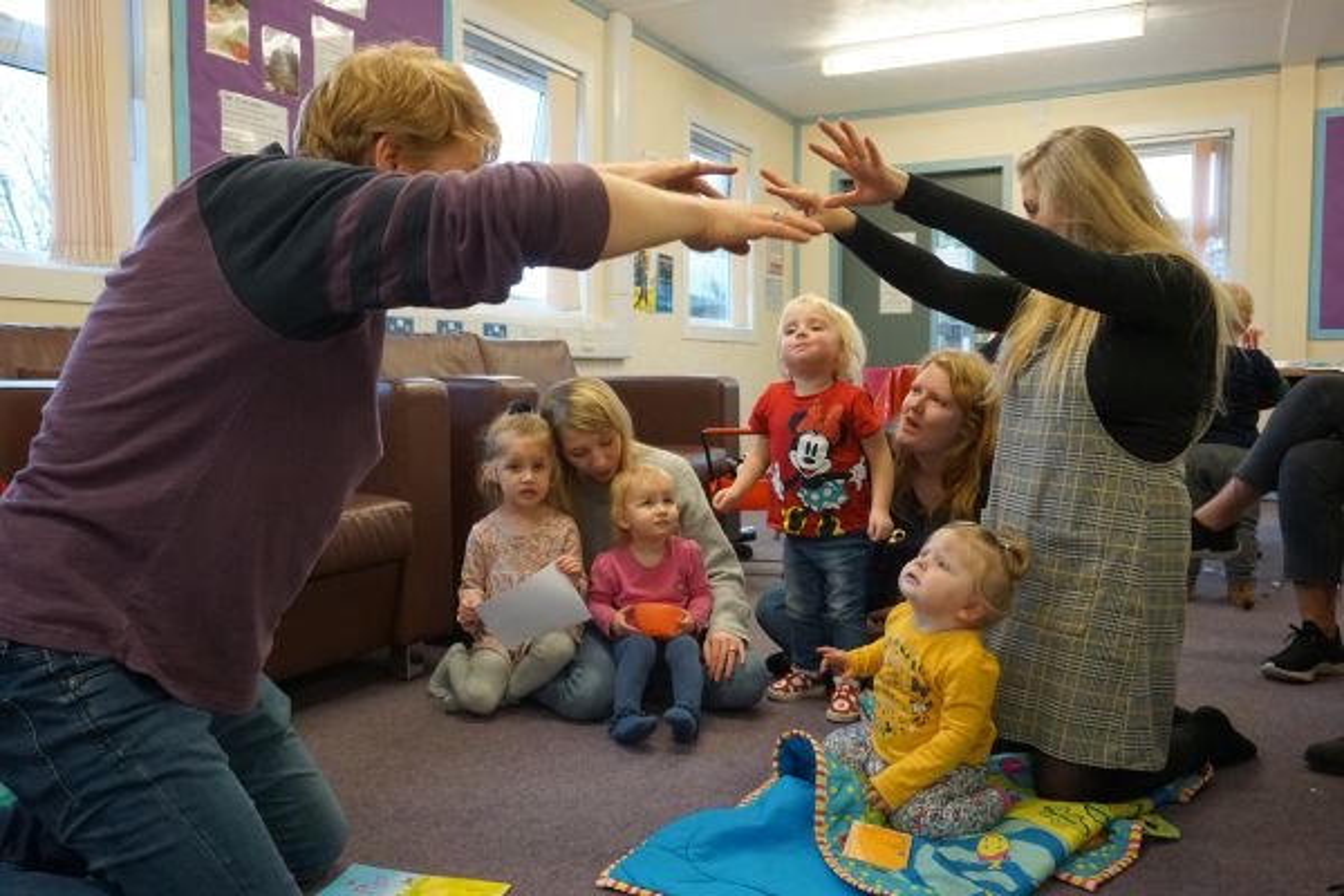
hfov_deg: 64.6
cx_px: 672
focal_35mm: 28
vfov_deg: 45.7
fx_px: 1064
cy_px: 448
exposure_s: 1/160
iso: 1600
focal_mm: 19
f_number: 4
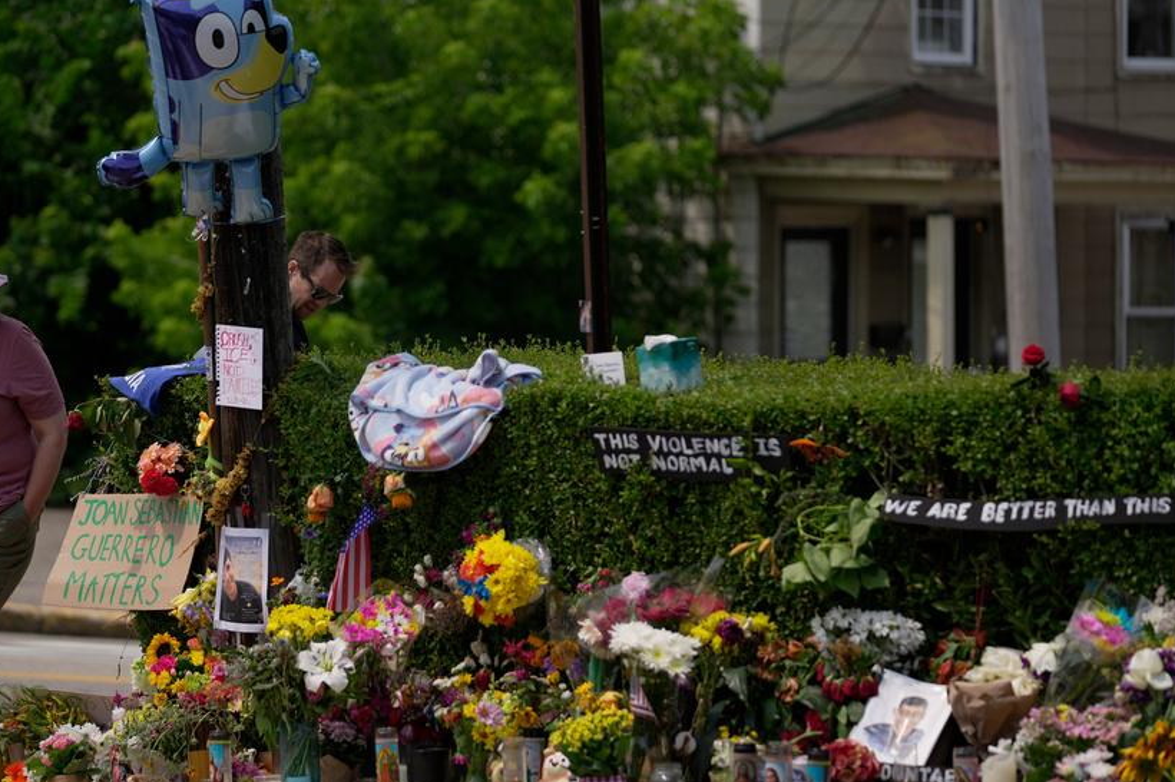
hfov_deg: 12.0
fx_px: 5579
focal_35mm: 171
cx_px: 494
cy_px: 362
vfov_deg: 8.0
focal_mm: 137
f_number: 2.8
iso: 250
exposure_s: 1/6400
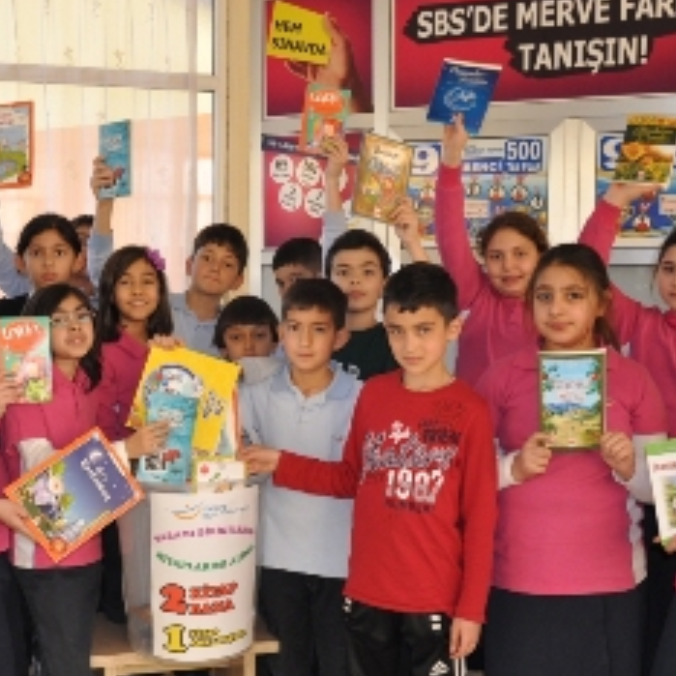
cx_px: 220
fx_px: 972
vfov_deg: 38.1
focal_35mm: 44
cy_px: 424
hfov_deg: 37.9
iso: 400
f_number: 3.5
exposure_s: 1/125
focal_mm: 18
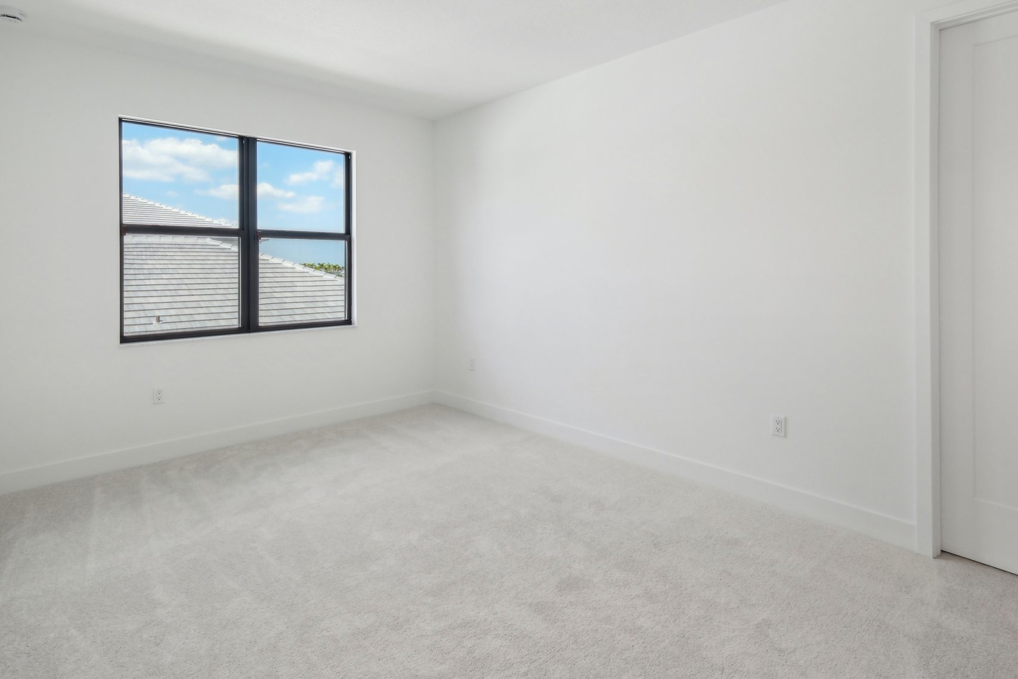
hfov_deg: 89.6
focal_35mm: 18
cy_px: 286
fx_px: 509
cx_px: 448
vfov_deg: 67.0
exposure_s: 1/140
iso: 400
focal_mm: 10
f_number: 8
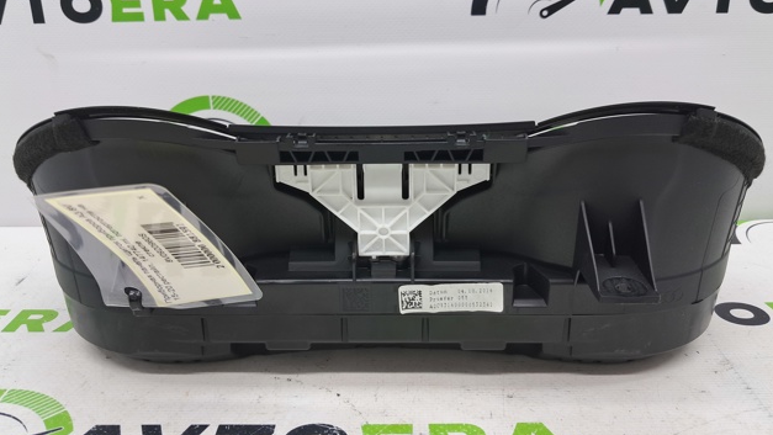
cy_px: 193
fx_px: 615
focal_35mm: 30
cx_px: 386
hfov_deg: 64.3
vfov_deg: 38.9
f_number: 1.8
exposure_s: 1/50
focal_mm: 4
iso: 50
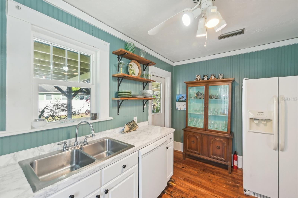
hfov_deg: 104.3
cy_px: 99
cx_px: 149
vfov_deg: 81.1
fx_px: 116
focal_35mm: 14
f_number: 8
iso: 400
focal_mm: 14
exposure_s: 1/25
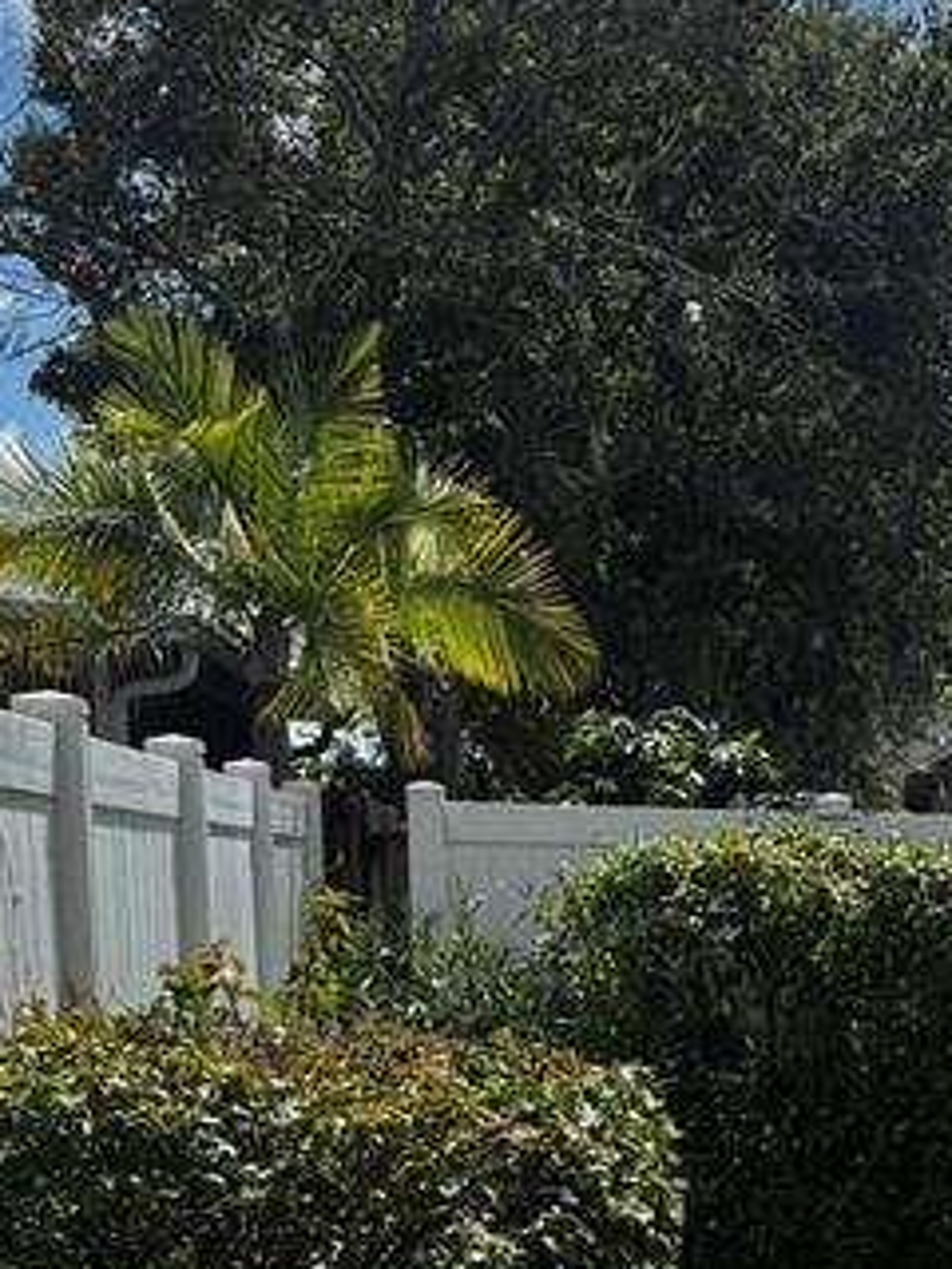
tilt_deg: -10.1
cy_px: 1416
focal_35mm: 90
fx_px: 3300
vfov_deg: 20.7
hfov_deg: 15.8
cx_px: 1134
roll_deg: -1.0
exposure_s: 1/4608
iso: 80
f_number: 1.78
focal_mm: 6.76
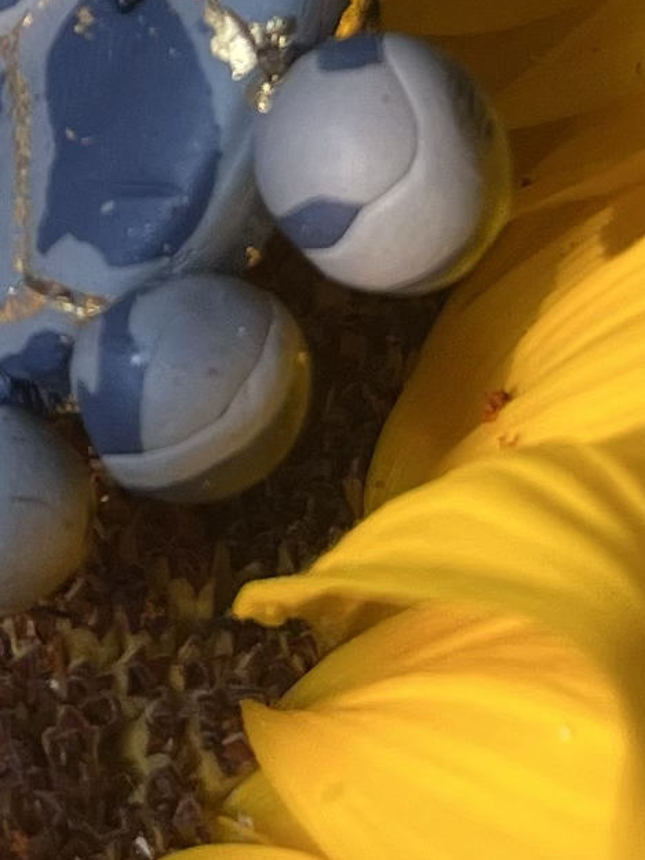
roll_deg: +0.8
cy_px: -965
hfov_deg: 8.5
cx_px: -485
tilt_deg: -7.3
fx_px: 4174
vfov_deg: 10.6
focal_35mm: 168
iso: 50
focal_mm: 5.1
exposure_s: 1/352
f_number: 1.6
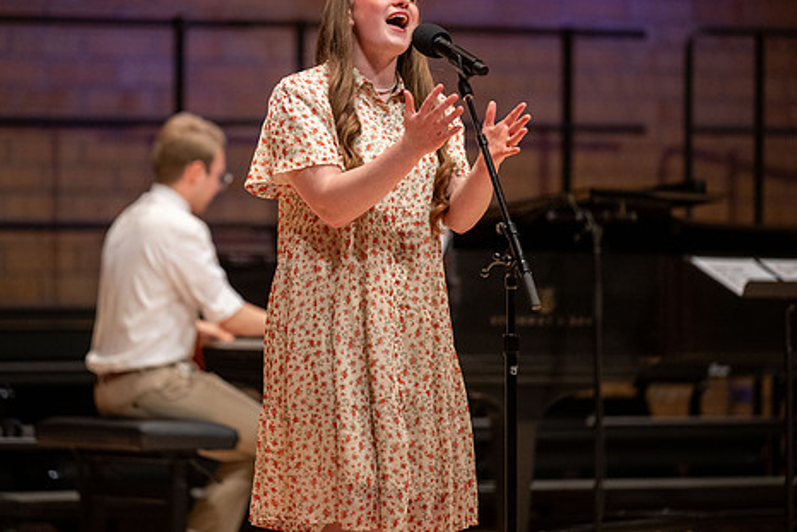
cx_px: 322
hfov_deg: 8.3
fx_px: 5514
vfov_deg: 5.5
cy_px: 203
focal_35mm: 249
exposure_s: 1/500
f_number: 2.8
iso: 2500
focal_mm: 200
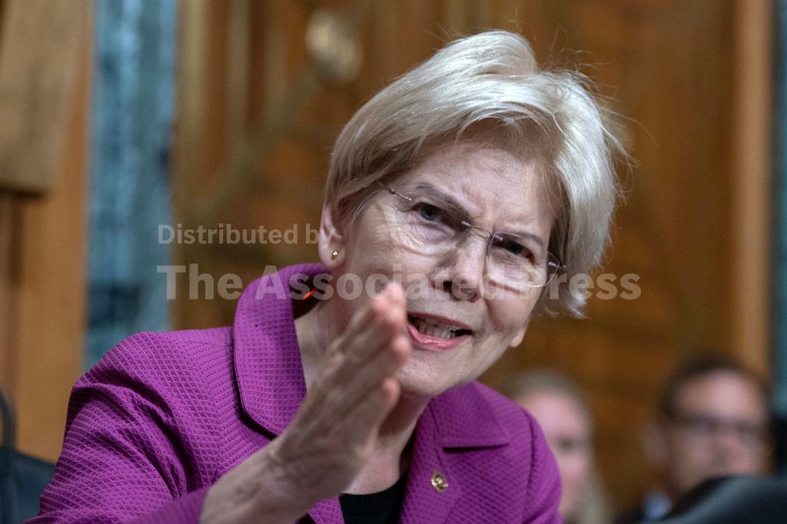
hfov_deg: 21.7
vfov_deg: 14.5
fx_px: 2054
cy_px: 262
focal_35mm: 94
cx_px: 394
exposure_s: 1/320
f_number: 3.2
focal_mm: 94
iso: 4000
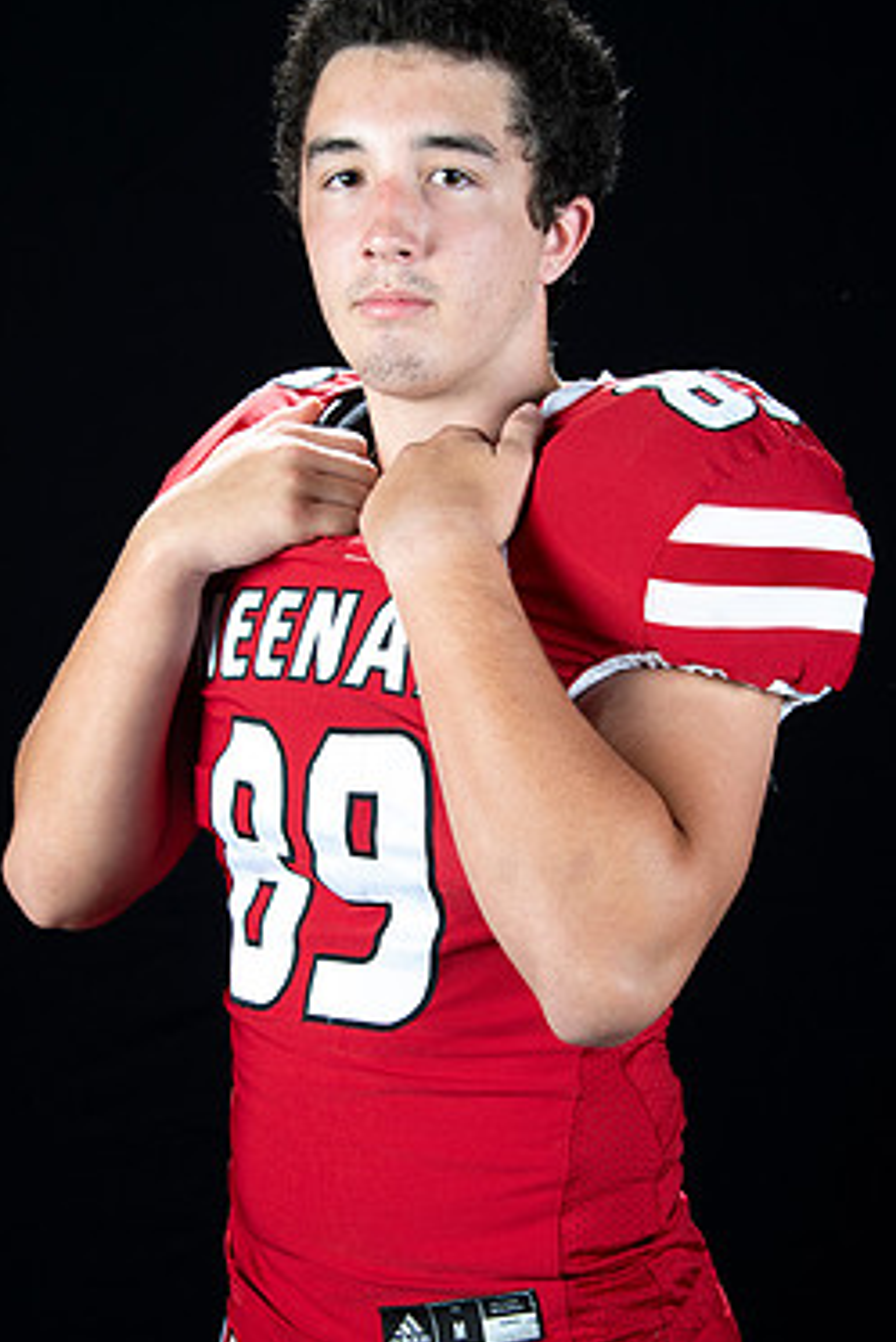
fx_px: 2611
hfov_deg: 19.5
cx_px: 407
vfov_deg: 28.8
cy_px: 630
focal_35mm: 70
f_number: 9
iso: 320
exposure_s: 1/160
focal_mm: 58
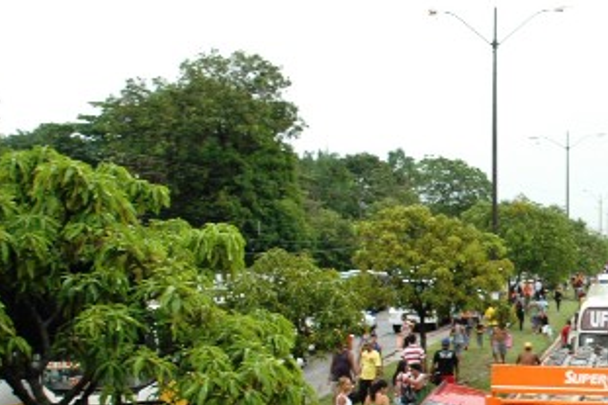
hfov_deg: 31.6
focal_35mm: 60
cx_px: 567
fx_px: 1013
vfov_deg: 22.4
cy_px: 303
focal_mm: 18
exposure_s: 1/60
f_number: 10
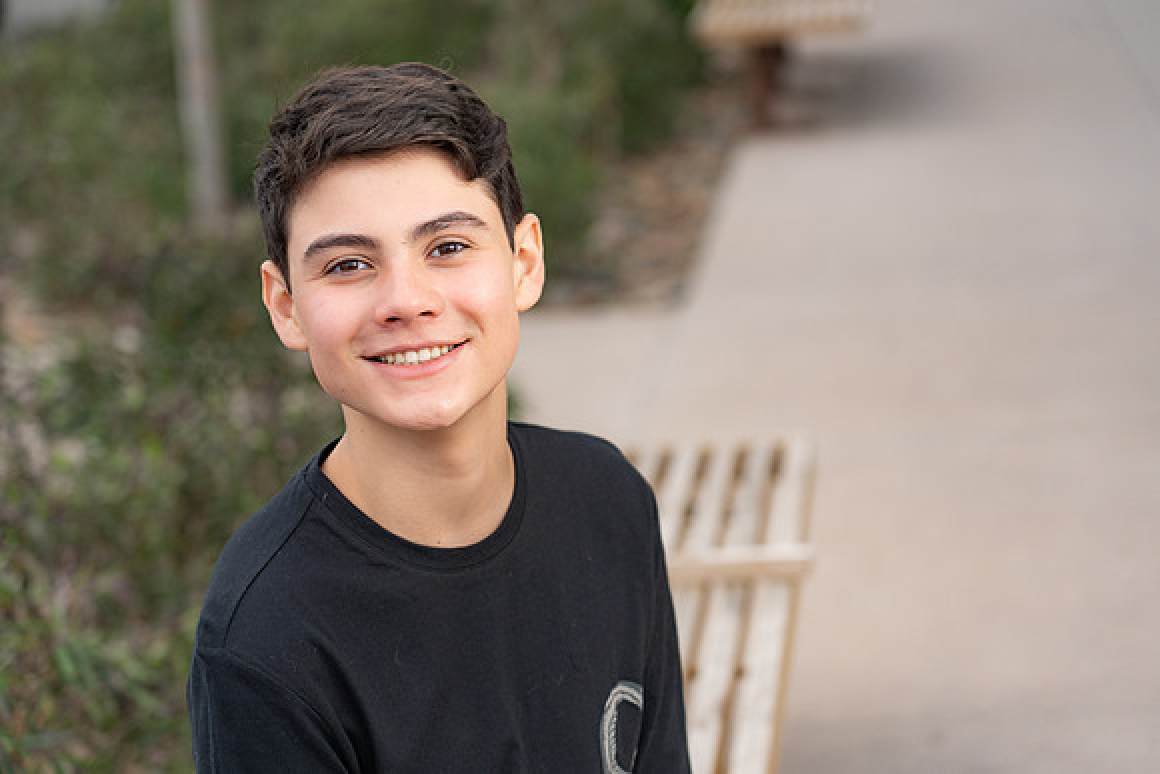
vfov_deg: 13.0
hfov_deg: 19.5
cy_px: 387
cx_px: 580
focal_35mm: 105
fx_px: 3384
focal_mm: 105
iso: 200
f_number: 4
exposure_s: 1/250
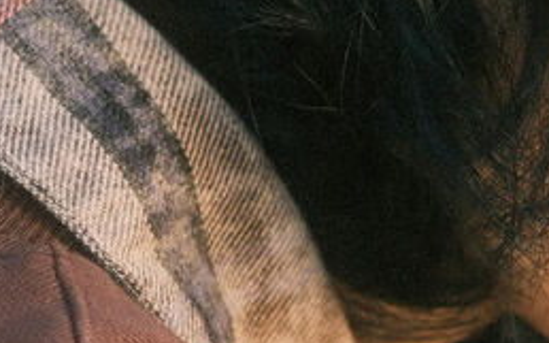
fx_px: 5145
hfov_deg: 6.1
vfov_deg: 3.8
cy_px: -94
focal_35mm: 344
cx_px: 560
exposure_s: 1/125
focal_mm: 55
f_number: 2.8
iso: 800
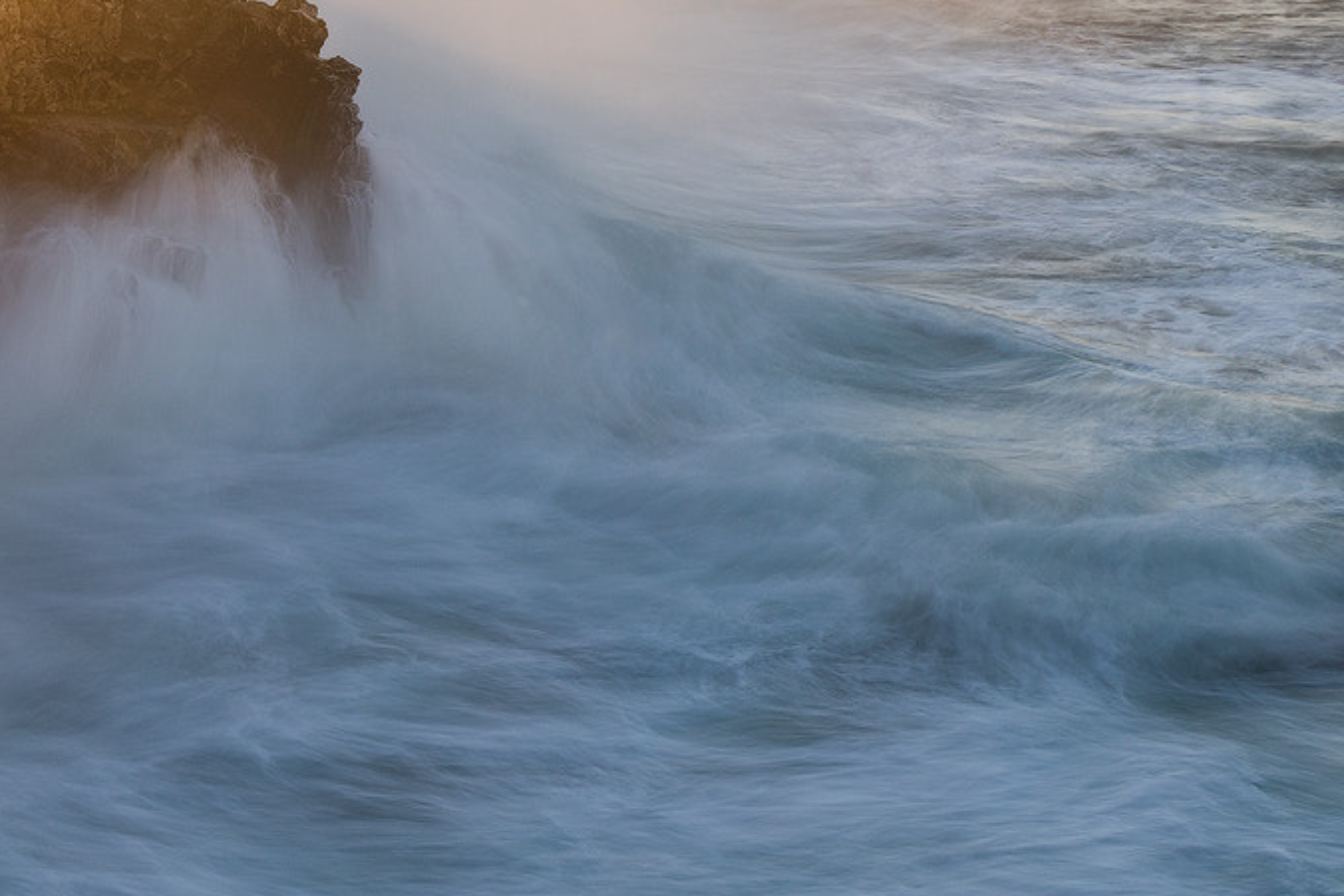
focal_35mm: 88
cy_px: 224
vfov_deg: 15.5
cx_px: 408
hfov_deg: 23.0
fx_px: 3286
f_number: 11
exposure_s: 1
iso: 100
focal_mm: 31
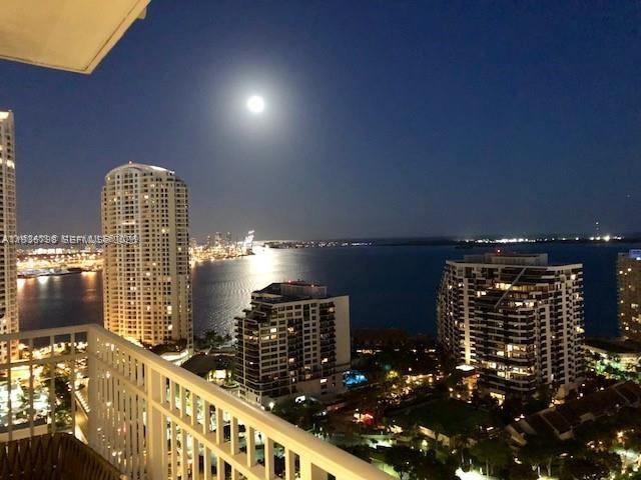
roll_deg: +2.1
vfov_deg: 49.7
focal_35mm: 28
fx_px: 518
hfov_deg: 63.4
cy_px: 240
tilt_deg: -0.7
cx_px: 320
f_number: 1.8
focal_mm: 4
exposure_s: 1/4
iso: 500
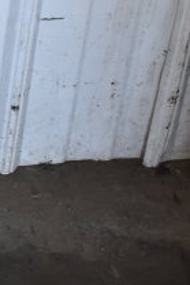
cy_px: -97
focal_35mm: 178
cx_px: -198
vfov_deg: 11.2
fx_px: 1408
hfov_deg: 7.4
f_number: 4
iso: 1100
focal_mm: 27
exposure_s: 1/40
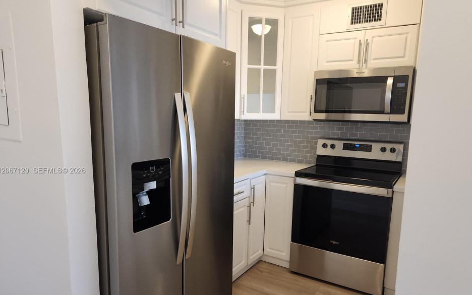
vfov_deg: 49.1
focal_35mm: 25
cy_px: 171
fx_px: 322
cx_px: 233
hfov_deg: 72.5
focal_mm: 5.4
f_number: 1.8
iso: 200
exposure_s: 1/120
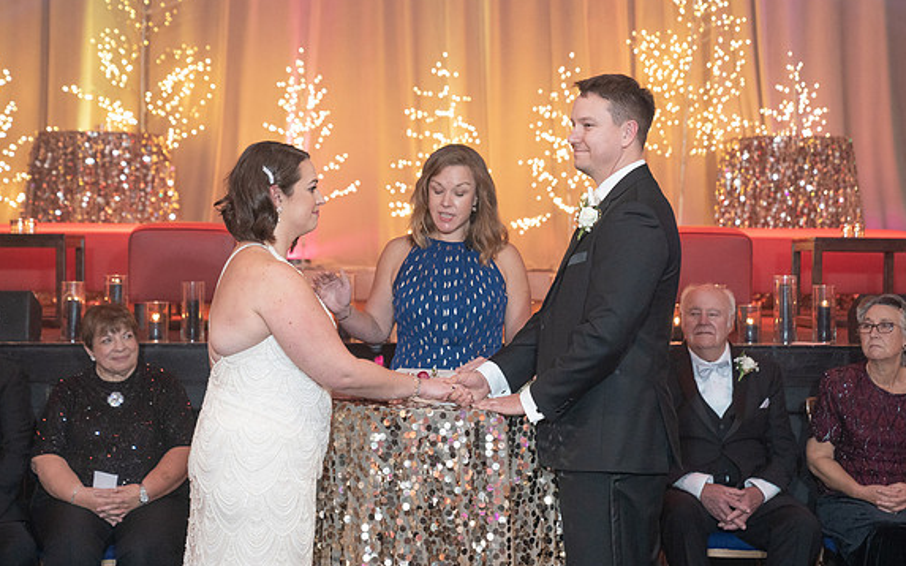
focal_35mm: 75
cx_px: 454
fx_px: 1852
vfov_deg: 17.4
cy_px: 282
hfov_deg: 27.5
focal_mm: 70
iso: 4000
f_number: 4
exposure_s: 1/125
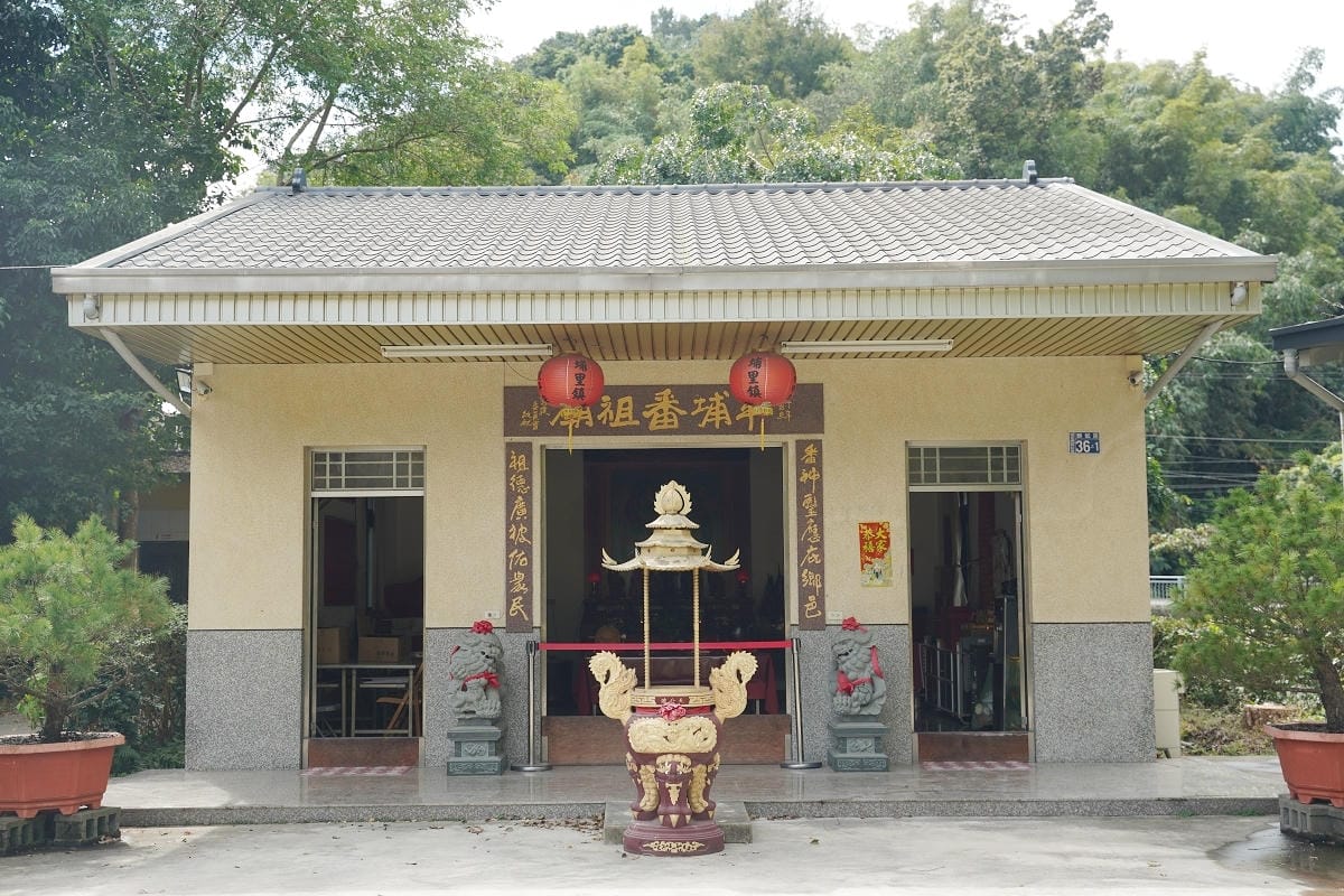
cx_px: 672
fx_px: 1680
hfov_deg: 43.6
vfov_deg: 29.9
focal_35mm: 45
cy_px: 448
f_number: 4
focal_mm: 45
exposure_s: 1/160
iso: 100
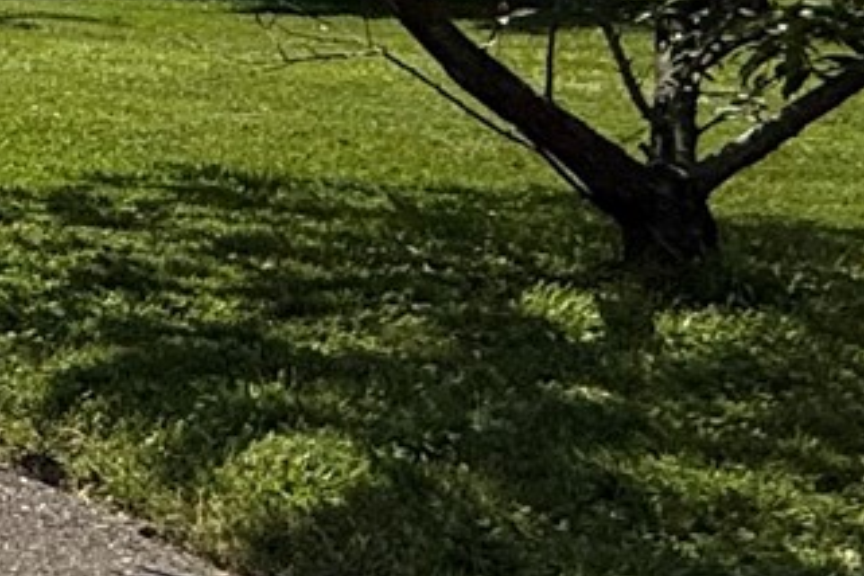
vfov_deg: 14.6
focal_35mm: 93
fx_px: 2232
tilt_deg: -2.5
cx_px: -1386
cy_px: 110
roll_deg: +0.4
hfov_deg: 13.4
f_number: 2.2
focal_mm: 2.22
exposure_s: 1/2237
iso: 50
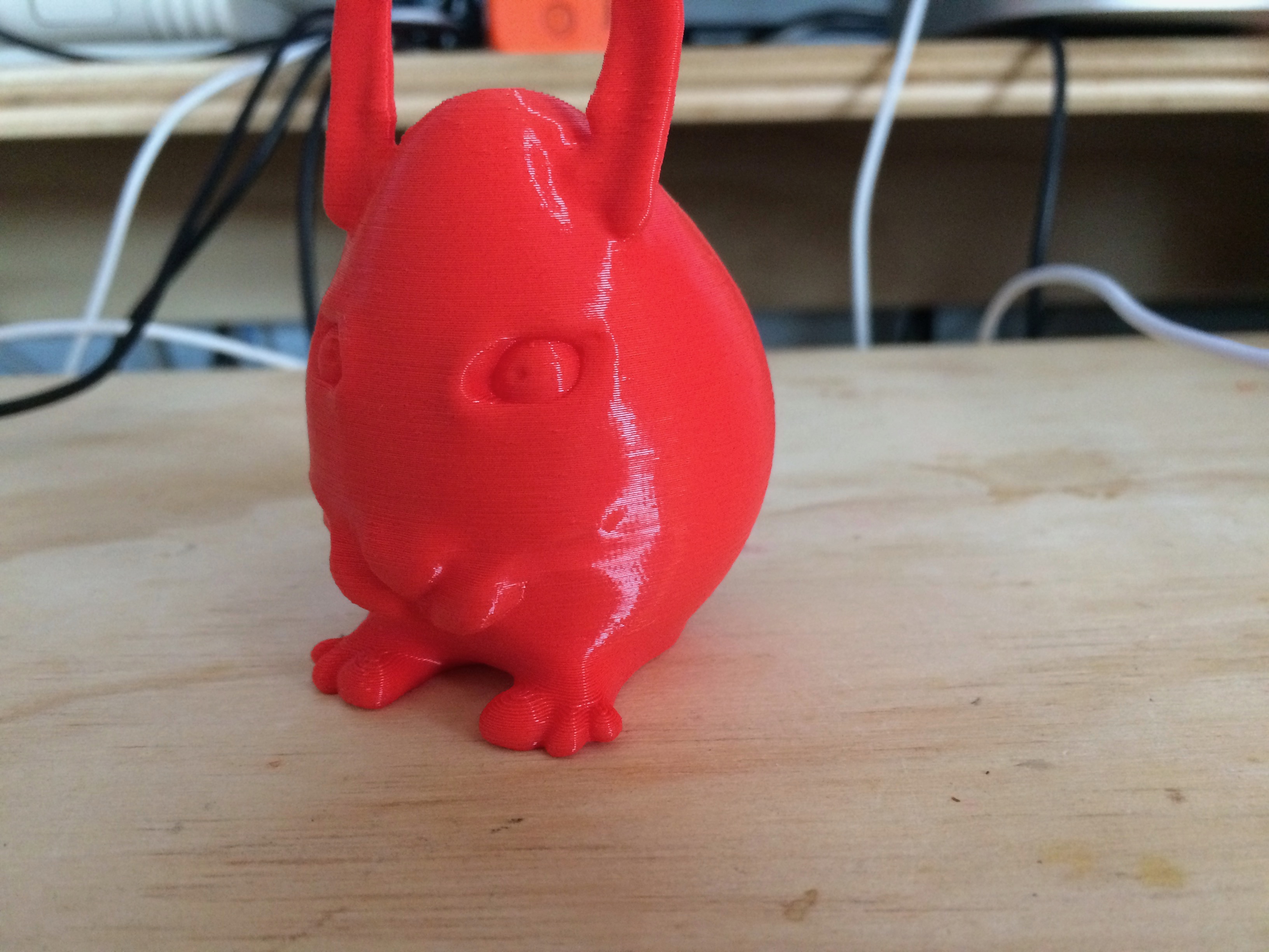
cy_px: 476
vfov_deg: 48.2
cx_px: 634
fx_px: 1063
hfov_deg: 61.7
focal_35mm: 29
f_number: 2.2
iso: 250
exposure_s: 1/15
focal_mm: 4.15
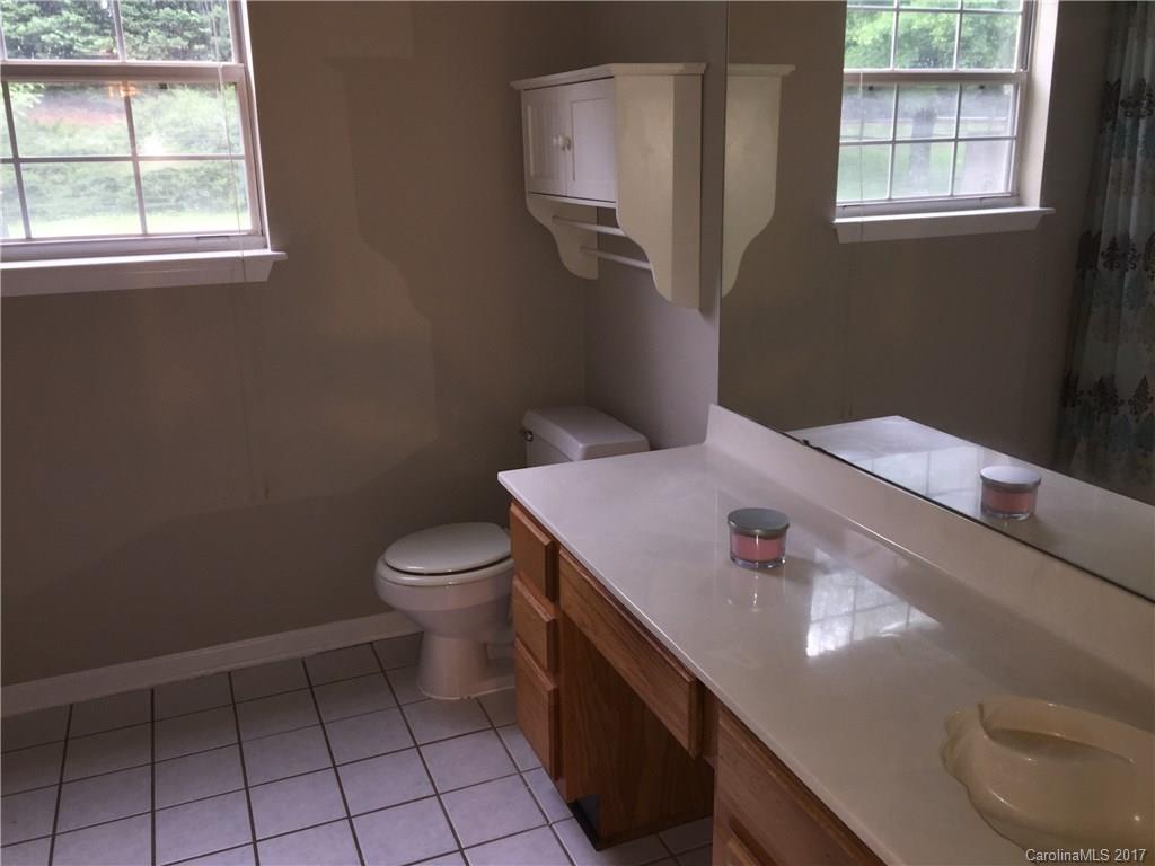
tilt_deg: -14.4
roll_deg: +0.6
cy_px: 433
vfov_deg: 48.2
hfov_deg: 61.7
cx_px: 578
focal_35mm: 29
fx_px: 968
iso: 50
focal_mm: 4.15
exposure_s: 1/30
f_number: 2.2
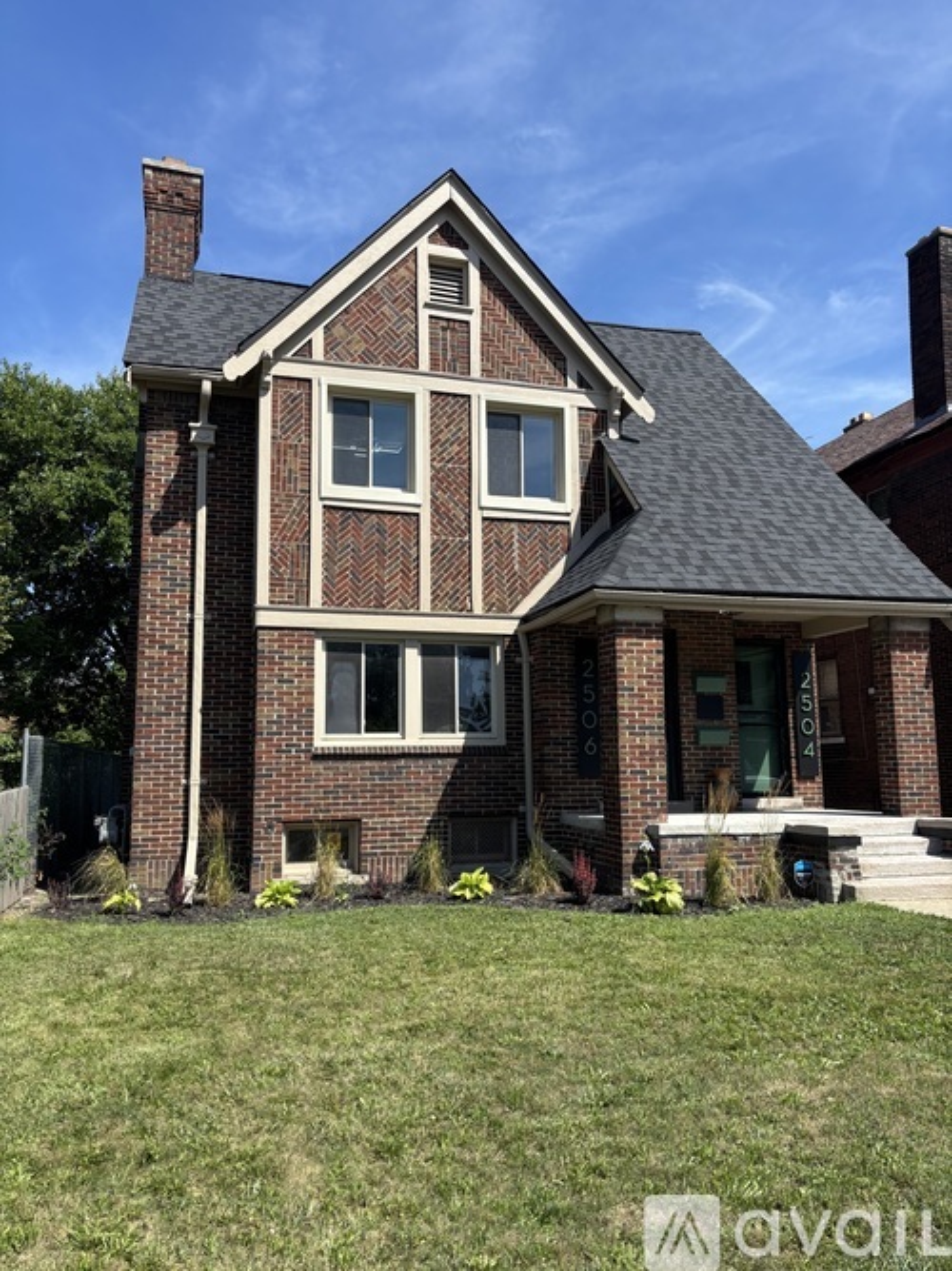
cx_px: 476
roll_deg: +0.0
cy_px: 636
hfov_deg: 53.0
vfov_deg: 67.3
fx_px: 954
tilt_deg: +9.6
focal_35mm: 26
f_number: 1.6
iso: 50
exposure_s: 1/2151
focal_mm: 5.96
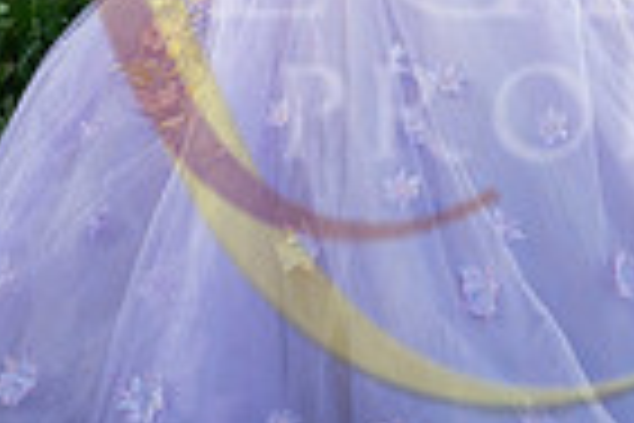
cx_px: 405
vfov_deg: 15.7
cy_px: -160
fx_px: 1444
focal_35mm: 82
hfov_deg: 24.7
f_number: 2.8
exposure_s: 1/640
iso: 125
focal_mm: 20
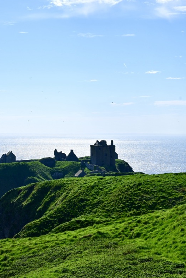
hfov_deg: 20.2
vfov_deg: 30.1
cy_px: 136
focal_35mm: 67
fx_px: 519
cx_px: 46
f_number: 11
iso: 160
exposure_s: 1/500
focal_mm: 44
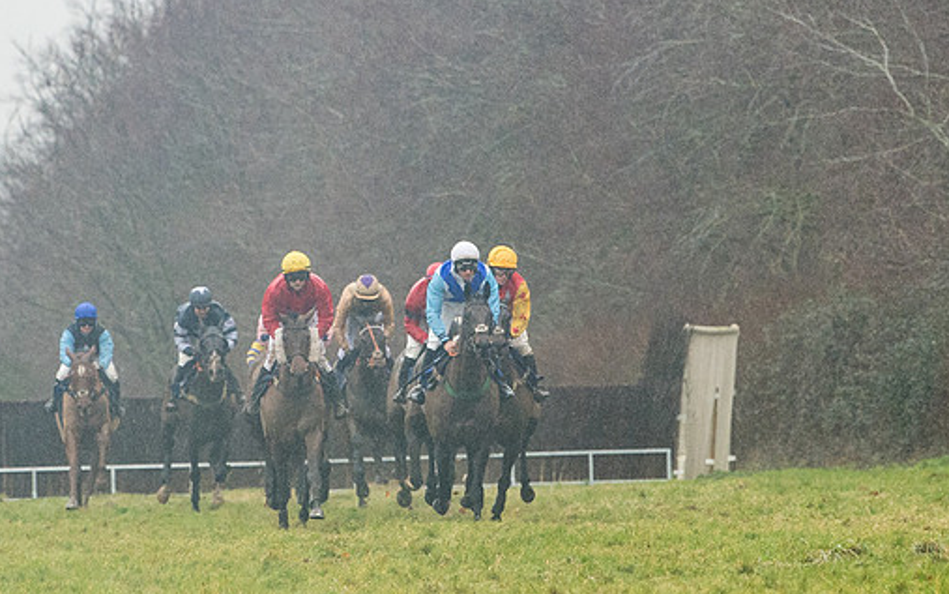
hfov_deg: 4.2
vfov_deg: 2.6
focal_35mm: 501
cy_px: 269
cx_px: 460
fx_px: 12959
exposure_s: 1/1000
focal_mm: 185
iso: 1000
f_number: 4.5
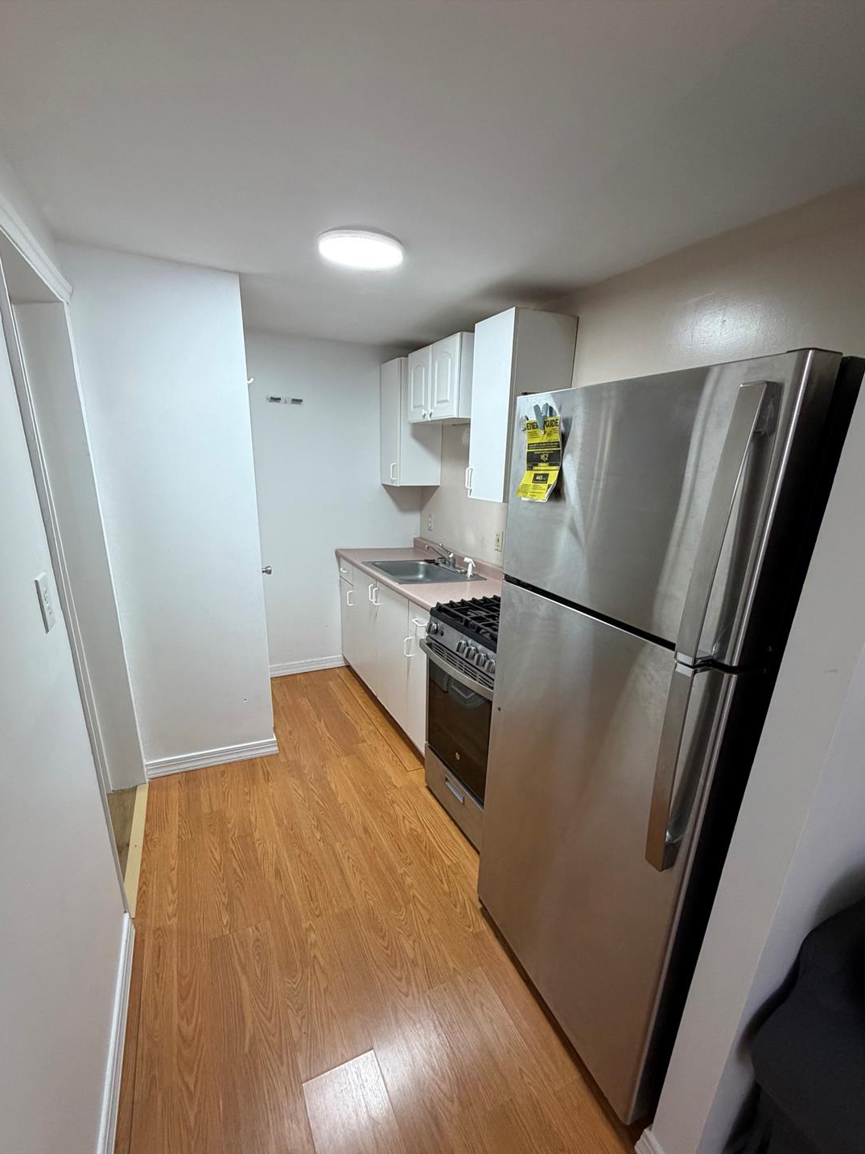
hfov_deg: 81.7
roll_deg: -1.1
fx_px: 500
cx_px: 416
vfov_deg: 98.0
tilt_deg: -16.4
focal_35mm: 15
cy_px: 616
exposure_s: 1/113
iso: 320
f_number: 2.2
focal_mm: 2.22
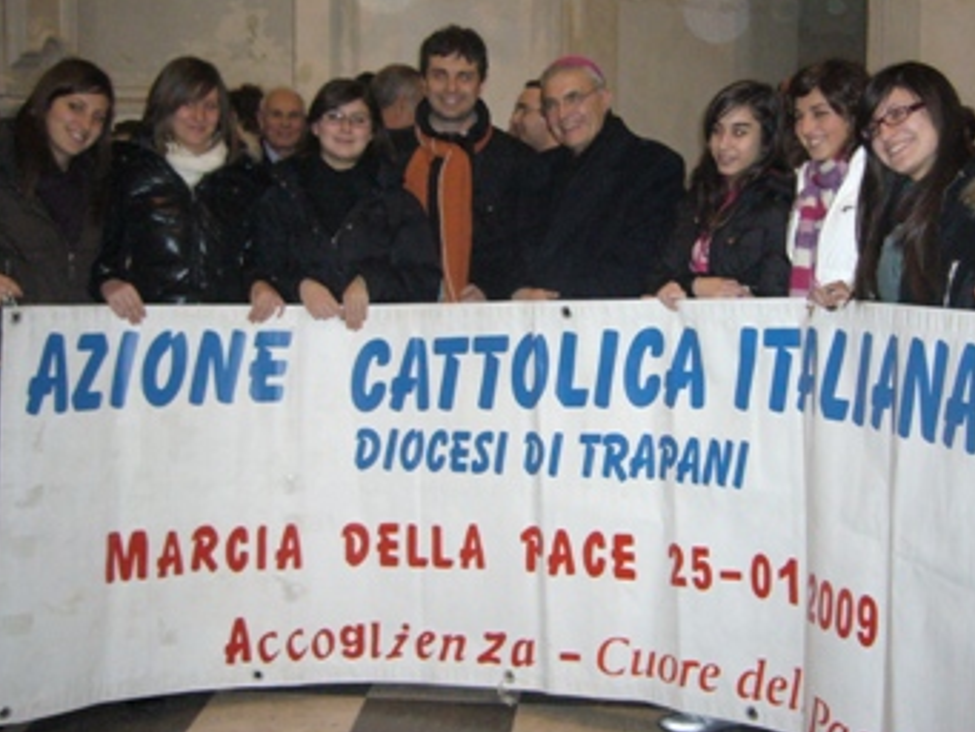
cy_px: 266
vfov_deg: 31.4
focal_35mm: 46
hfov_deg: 41.2
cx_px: 500
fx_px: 1296
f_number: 2.8
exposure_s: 1/30
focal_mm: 5.8
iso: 320
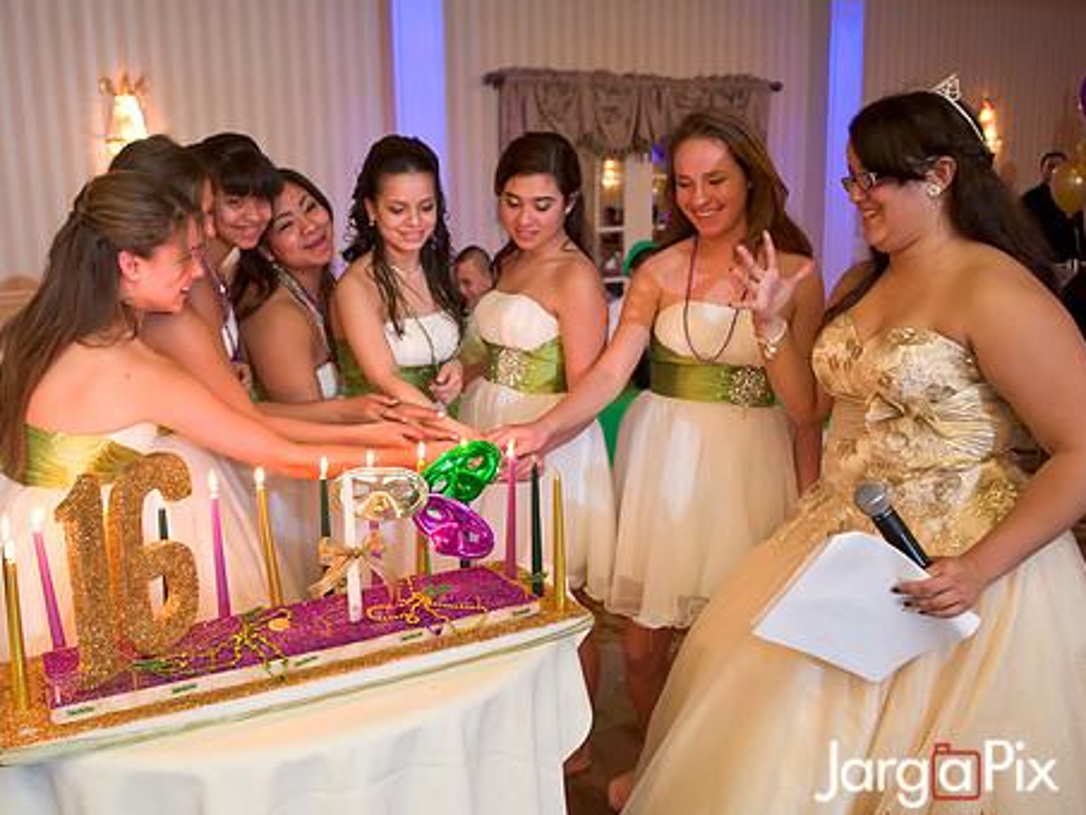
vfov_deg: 44.2
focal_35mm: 32
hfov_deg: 56.5
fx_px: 1004
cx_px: 446
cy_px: 405
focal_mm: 26
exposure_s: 1/125
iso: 3200
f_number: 3.2
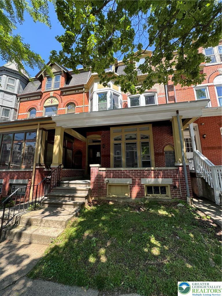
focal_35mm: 14
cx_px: 111
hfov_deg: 85.7
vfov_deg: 102.1
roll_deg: +0.4
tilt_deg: +11.0
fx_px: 120
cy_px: 148
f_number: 2.2
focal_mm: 2.22
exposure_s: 1/234
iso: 40
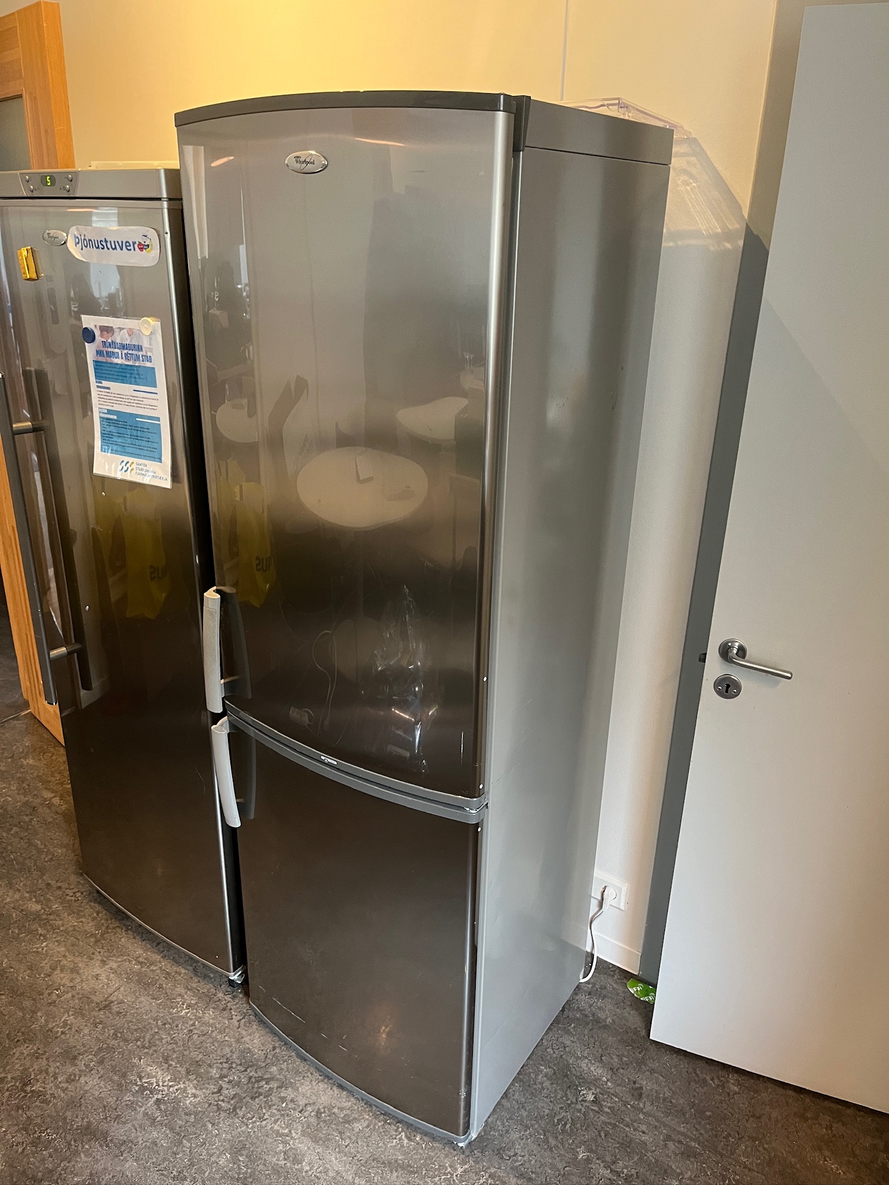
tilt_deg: -22.5
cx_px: 444
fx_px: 890
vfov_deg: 67.3
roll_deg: -0.6
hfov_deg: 53.1
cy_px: 592
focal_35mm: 26
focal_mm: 5.1
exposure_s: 1/50
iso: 320
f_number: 1.6
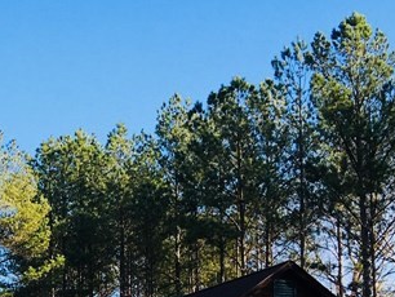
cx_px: -188
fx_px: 1108
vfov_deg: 14.1
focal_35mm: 97
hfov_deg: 18.1
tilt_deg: +4.3
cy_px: 474
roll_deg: +0.1
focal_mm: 4.15
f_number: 2.2
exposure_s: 1/506
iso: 25
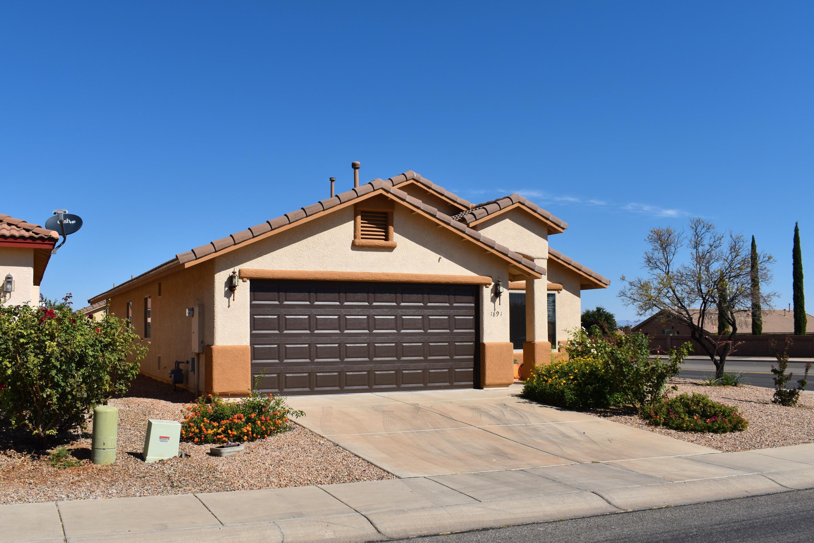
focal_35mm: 35
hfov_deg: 55.0
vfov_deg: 38.3
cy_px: 287
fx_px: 781
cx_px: 381
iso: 100
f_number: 10
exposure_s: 1/400
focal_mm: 21
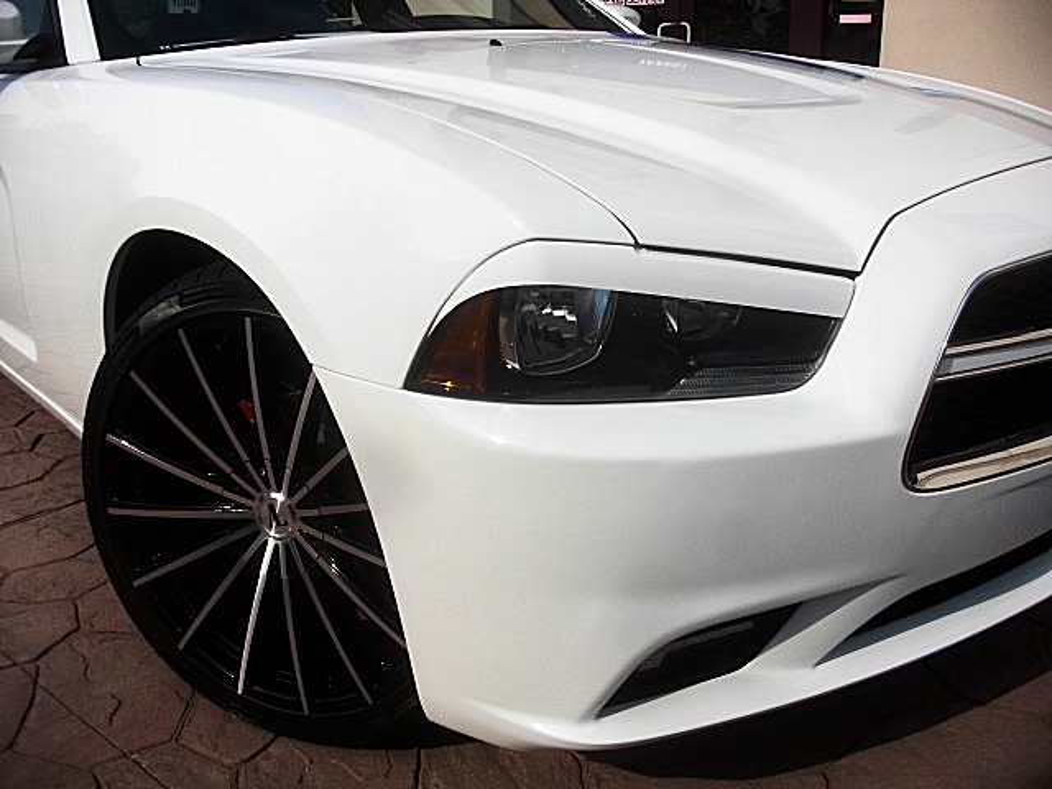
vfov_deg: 39.7
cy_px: 394
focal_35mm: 36
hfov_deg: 51.4
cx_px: 526
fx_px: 1094
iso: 50
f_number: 7.9
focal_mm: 6.3
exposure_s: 1/160
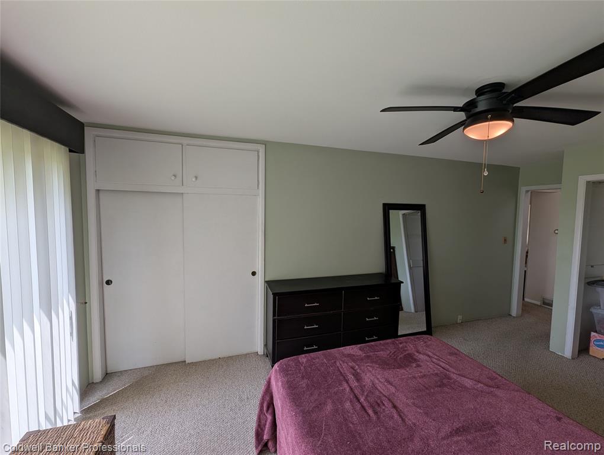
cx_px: 302
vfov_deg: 90.1
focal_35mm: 13
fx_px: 227
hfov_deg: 106.1
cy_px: 228
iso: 48
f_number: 2.2
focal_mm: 1.95
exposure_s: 1/302
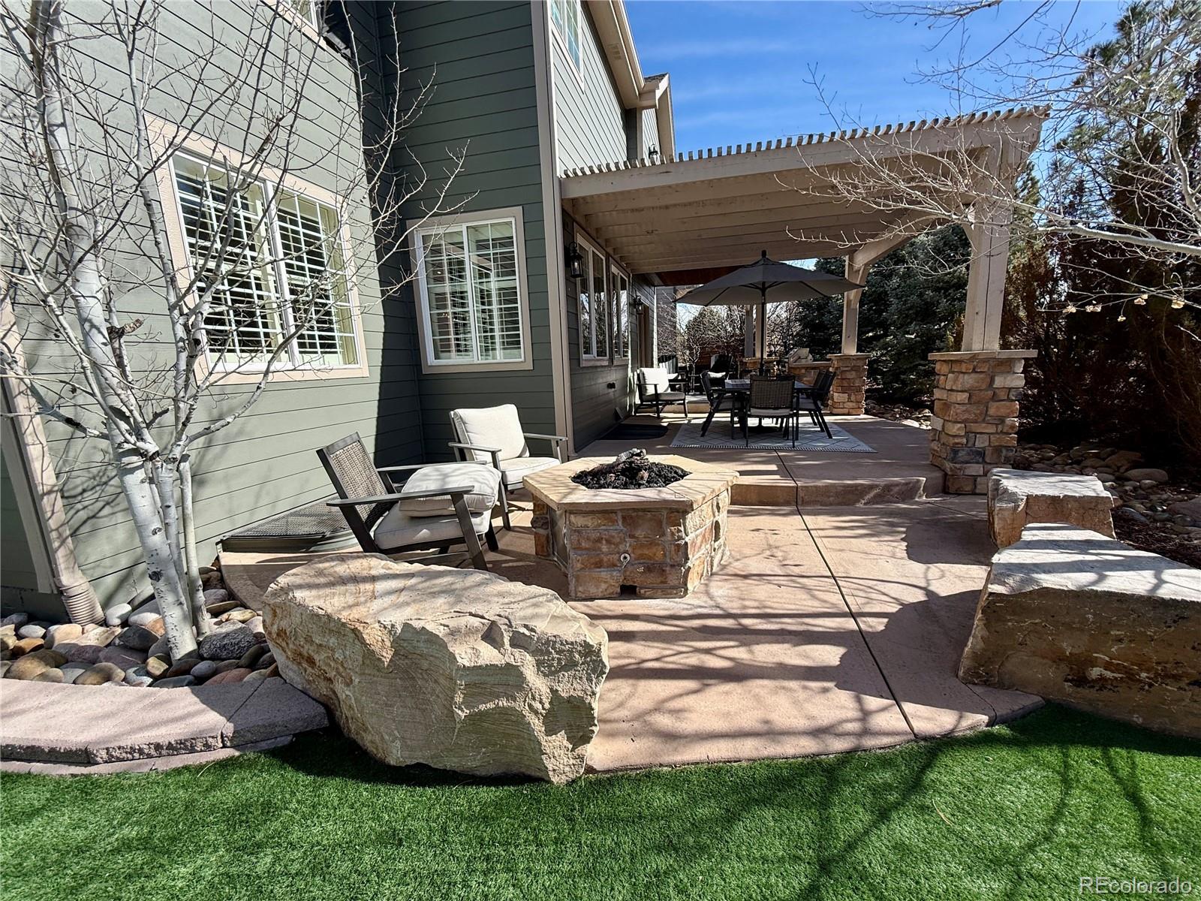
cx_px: 600
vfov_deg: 85.7
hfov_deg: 102.1
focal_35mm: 14
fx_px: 486
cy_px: 450
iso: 50
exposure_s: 1/1211
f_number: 2.2
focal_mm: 2.22
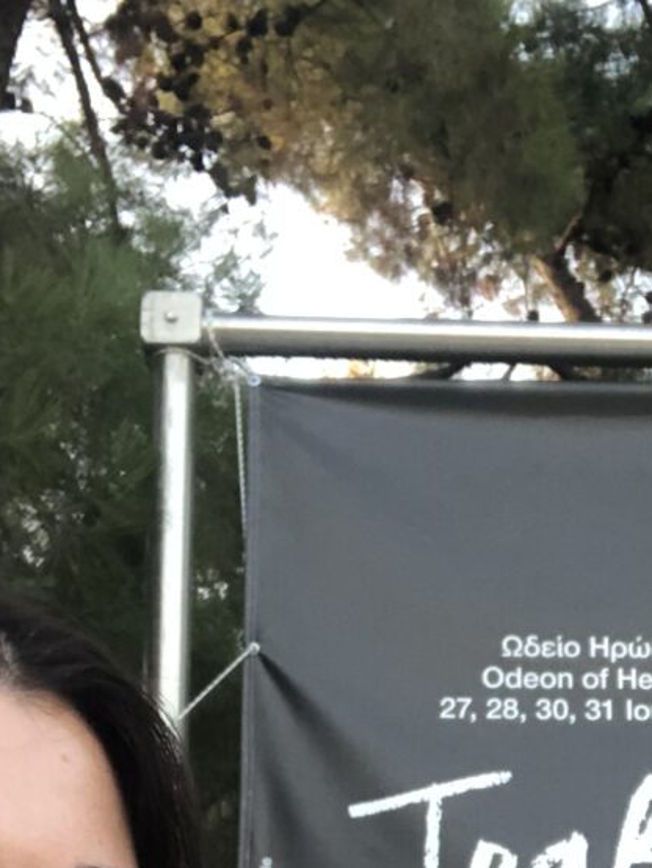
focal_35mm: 90
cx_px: 676
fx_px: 2258
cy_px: 1019
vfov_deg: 20.5
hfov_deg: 16.1
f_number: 2.2
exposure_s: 1/120
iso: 125
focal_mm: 2.87
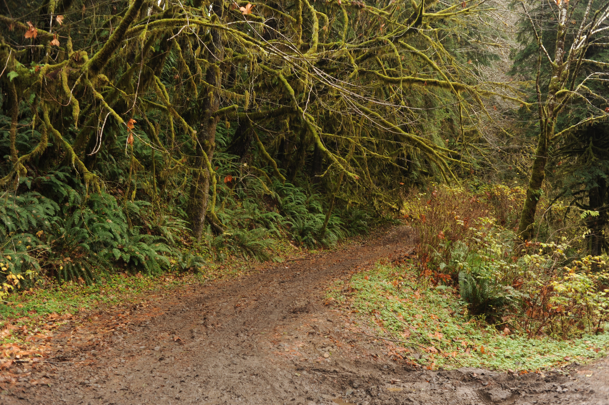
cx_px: 304
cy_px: 202
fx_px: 592
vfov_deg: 37.8
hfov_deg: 54.5
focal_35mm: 35
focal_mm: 35
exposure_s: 1/50
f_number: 4.5
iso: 200
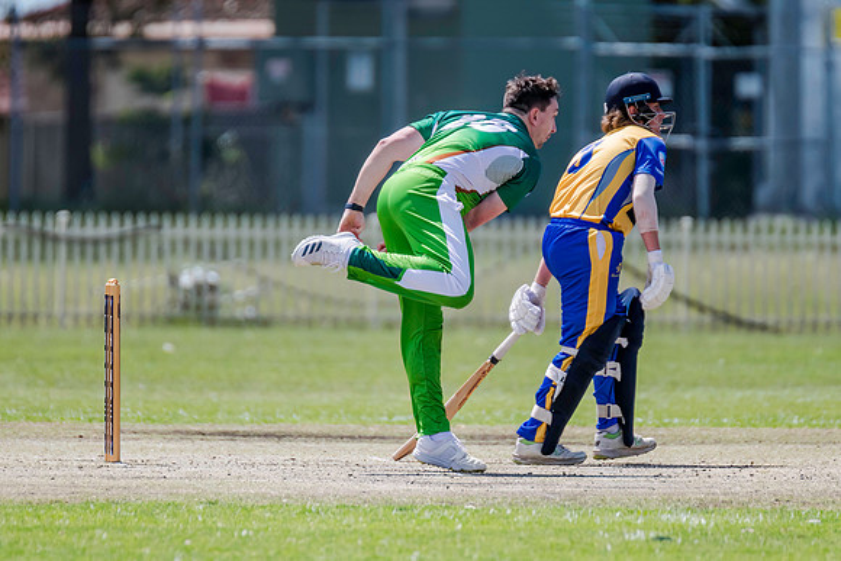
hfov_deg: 3.1
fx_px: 15431
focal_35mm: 660
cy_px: 305
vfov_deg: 2.1
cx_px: 380
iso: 800
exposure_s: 1/2500
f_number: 6.3
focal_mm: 600
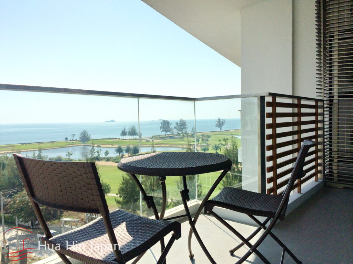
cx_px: 176
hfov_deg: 60.0
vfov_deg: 46.8
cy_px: 132
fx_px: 306
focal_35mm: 30
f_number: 2.2
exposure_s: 1/5128
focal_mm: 4.12
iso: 32
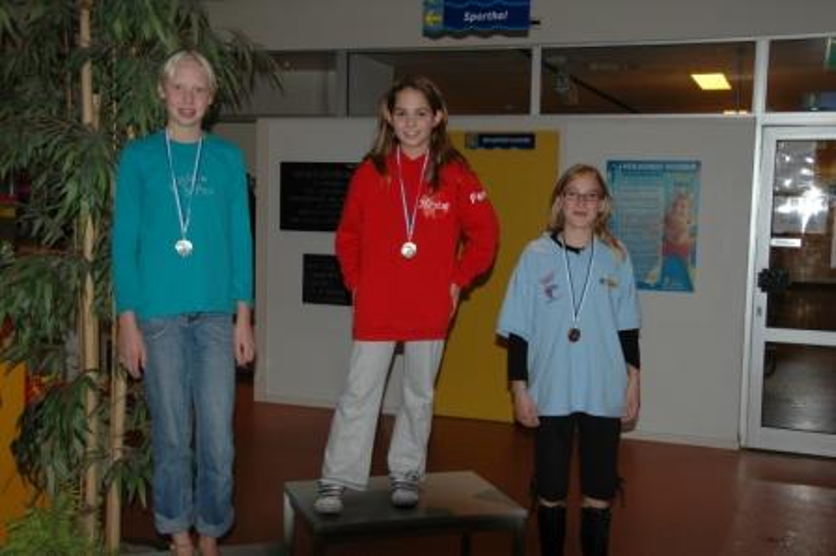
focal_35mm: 46
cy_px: 278
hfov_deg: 42.4
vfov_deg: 28.9
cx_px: 418
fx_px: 1079
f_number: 4.2
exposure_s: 1/60
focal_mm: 31
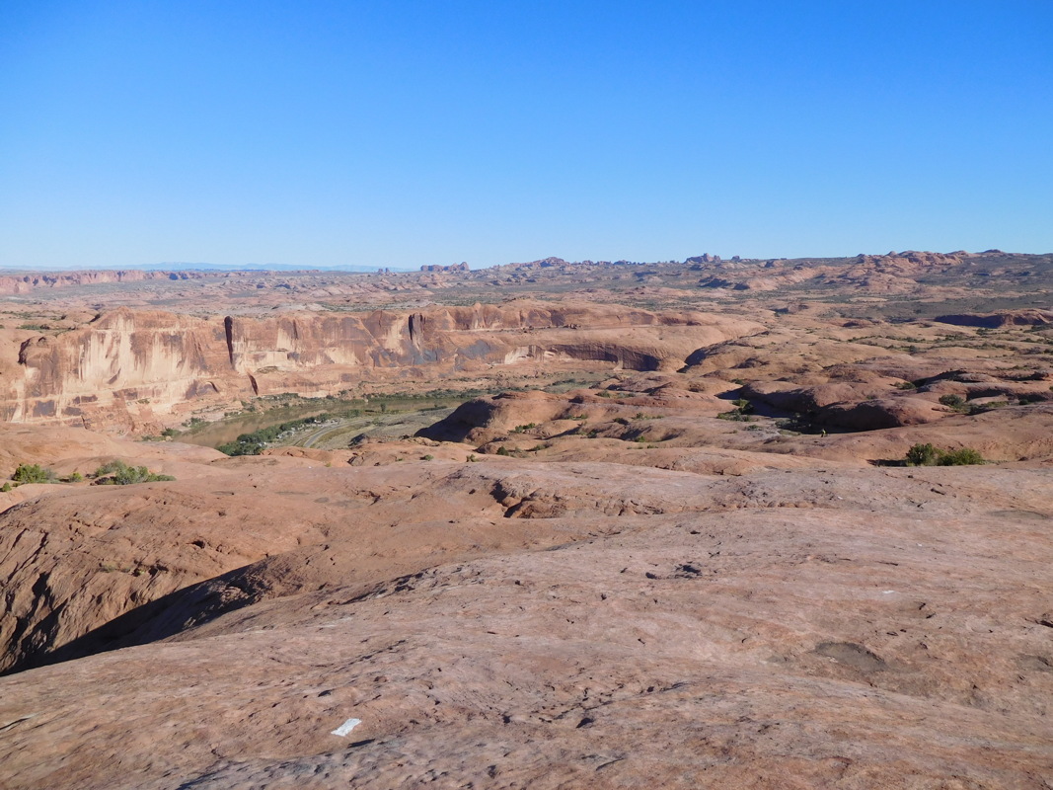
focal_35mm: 28
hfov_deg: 63.4
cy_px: 395
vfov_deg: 49.7
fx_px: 852
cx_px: 526
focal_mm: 5
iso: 125
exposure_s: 1/400
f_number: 7
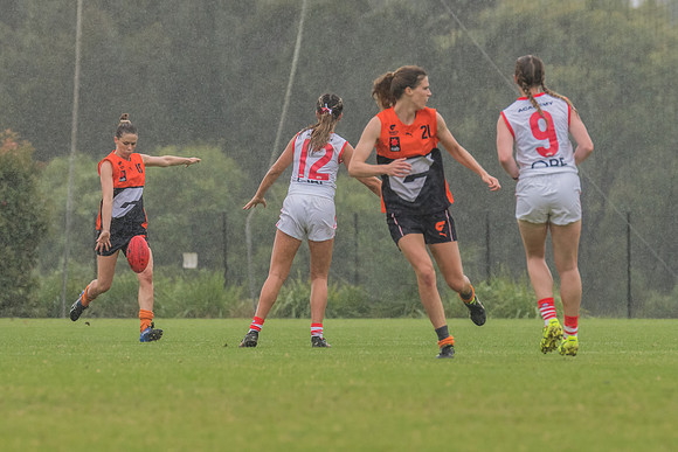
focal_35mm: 615
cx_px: 182
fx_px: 11592
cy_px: 144
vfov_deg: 2.2
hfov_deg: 3.3
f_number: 6.3
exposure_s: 1/2000
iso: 800
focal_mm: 300
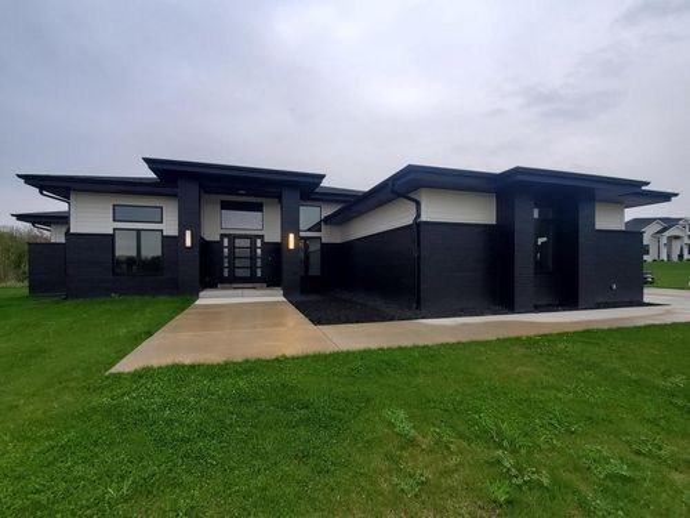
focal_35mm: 13
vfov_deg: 89.9
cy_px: 259
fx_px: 259
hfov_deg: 106.2
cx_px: 345
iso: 50
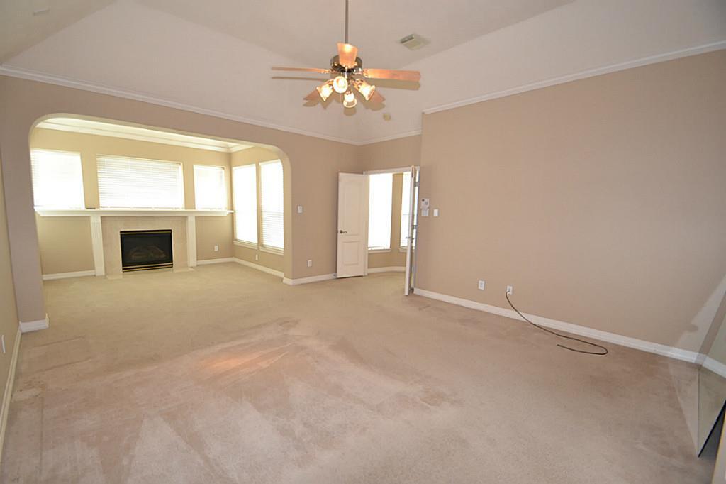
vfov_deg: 77.3
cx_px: 363
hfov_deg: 100.4
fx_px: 302
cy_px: 242
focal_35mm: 15
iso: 400
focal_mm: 10
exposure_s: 1/60
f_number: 4
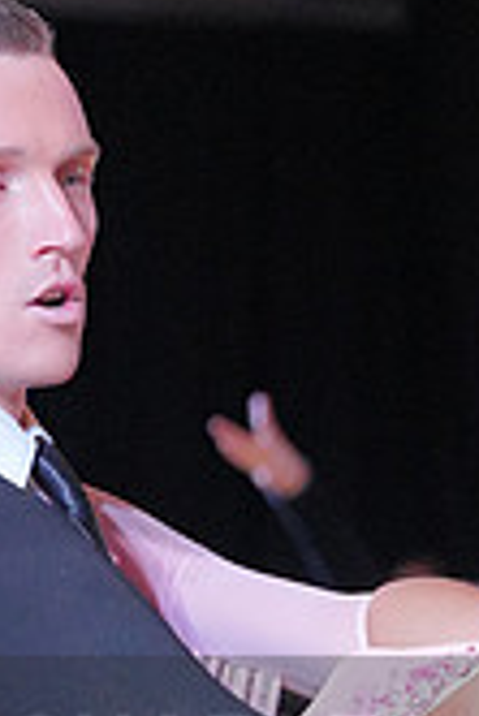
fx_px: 5138
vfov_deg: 7.9
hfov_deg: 5.3
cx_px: 274
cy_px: 802
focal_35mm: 258
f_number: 4
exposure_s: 1/640
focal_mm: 74
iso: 6400
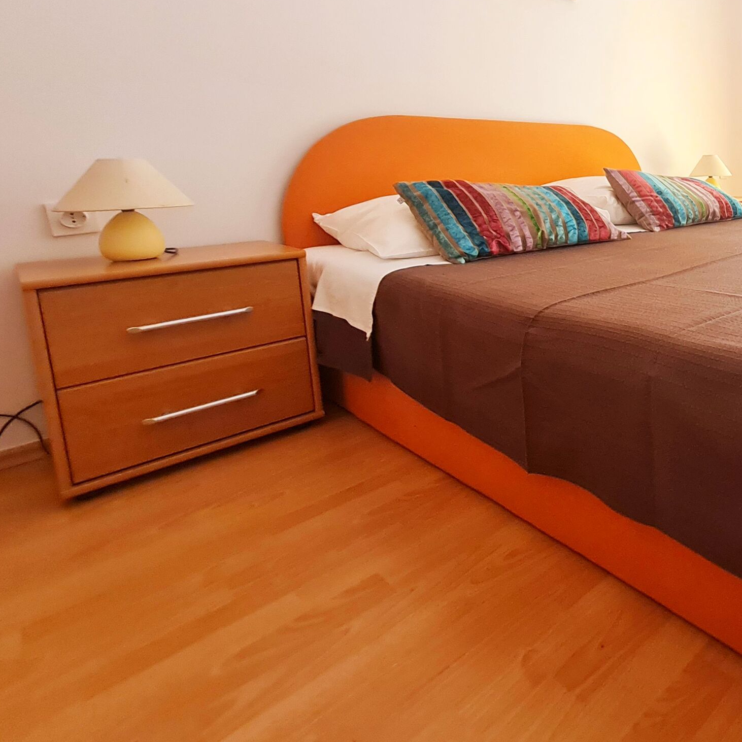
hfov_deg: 57.8
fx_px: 534
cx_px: 690
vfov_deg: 67.8
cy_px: 250
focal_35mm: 22
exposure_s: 1/50
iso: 200
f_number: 2.2
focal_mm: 1.74
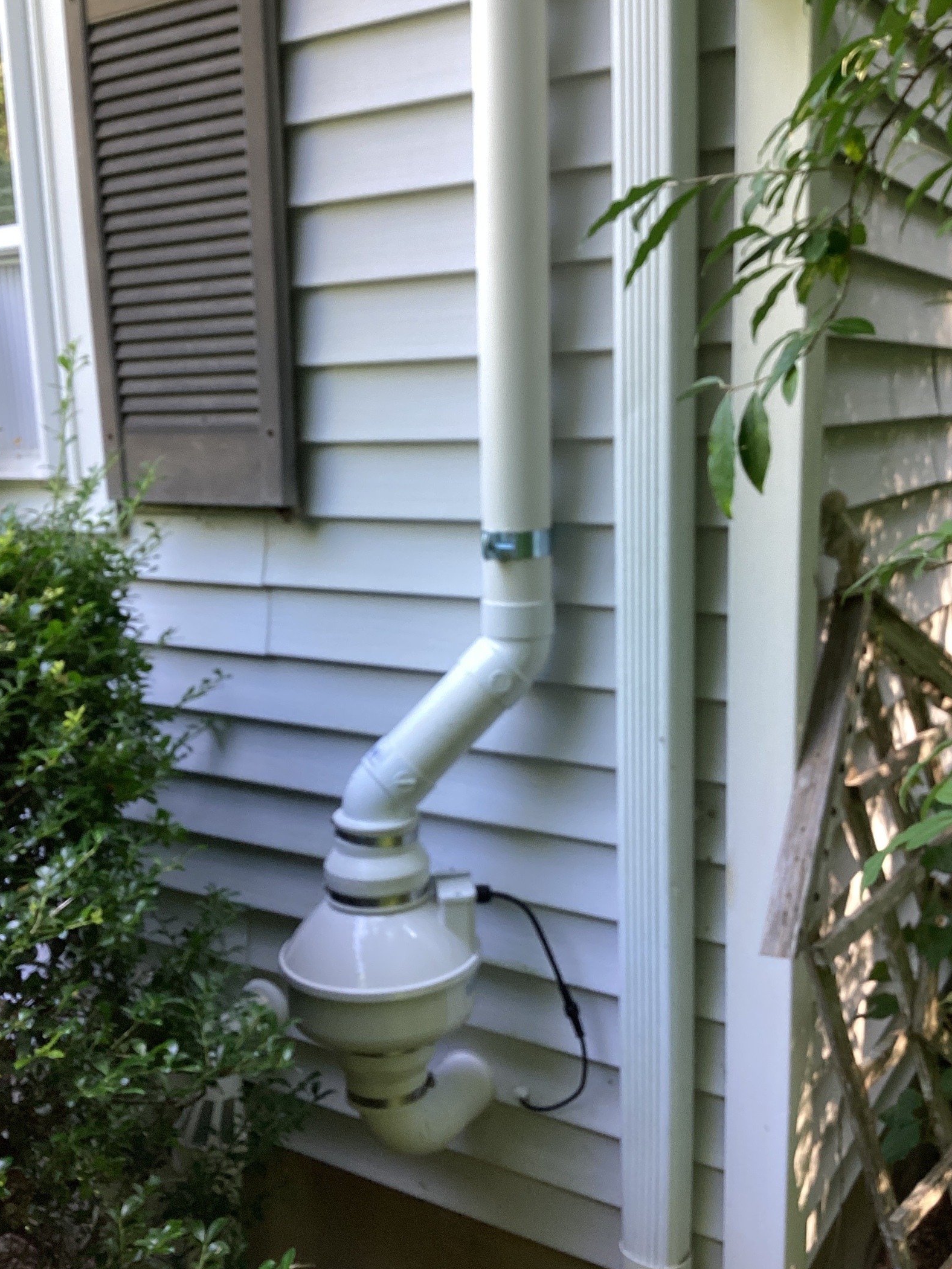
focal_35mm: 34
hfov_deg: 41.8
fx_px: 1247
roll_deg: +1.1
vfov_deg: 54.0
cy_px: 647
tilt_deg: -13.3
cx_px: 467
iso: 64
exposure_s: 1/60
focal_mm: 3.3
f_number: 2.4
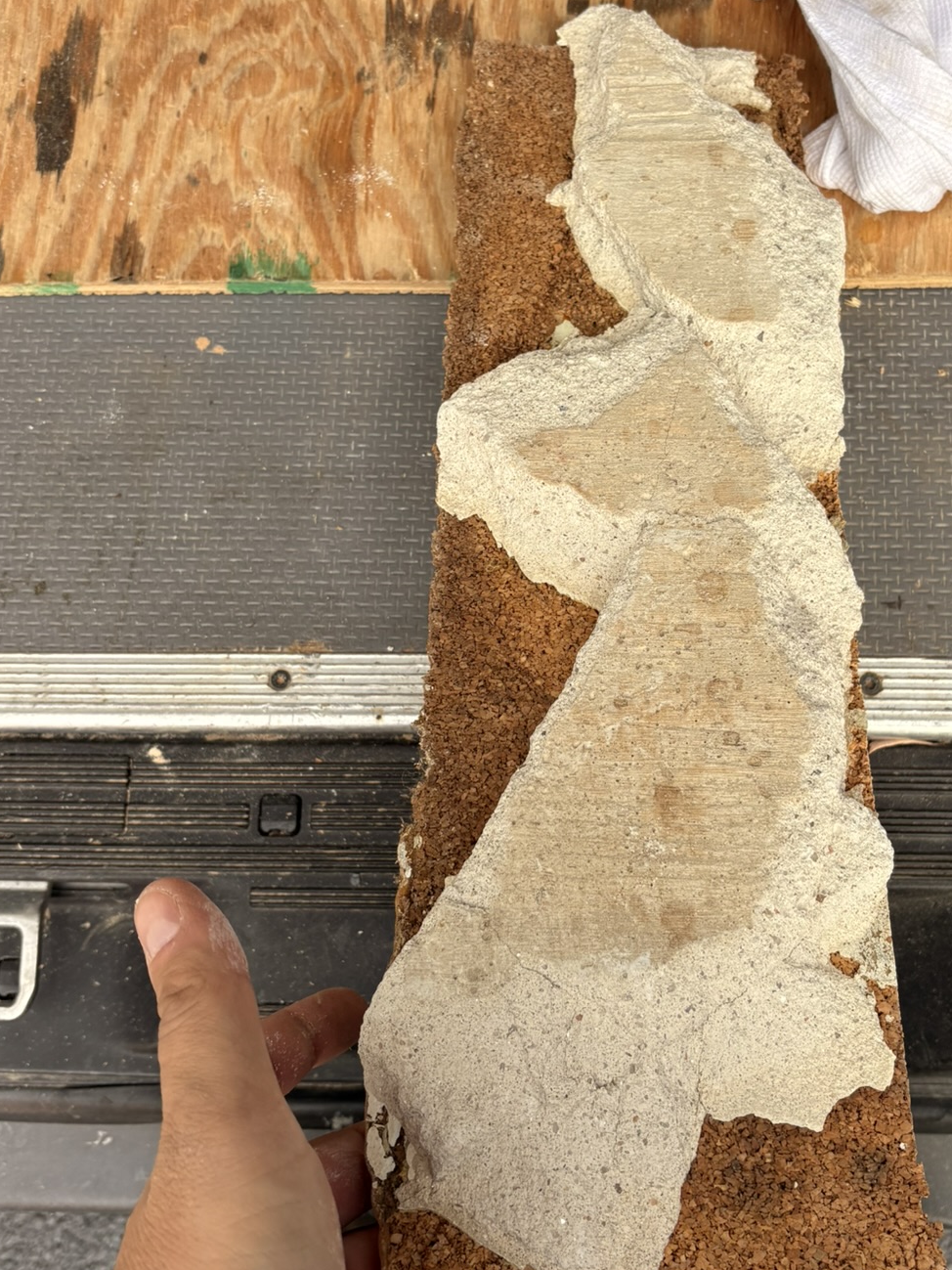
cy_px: 561
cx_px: 567
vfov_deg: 45.7
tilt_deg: -73.5
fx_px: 1504
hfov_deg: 35.0
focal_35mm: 41
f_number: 1.6
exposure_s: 1/355
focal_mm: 5.96
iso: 50
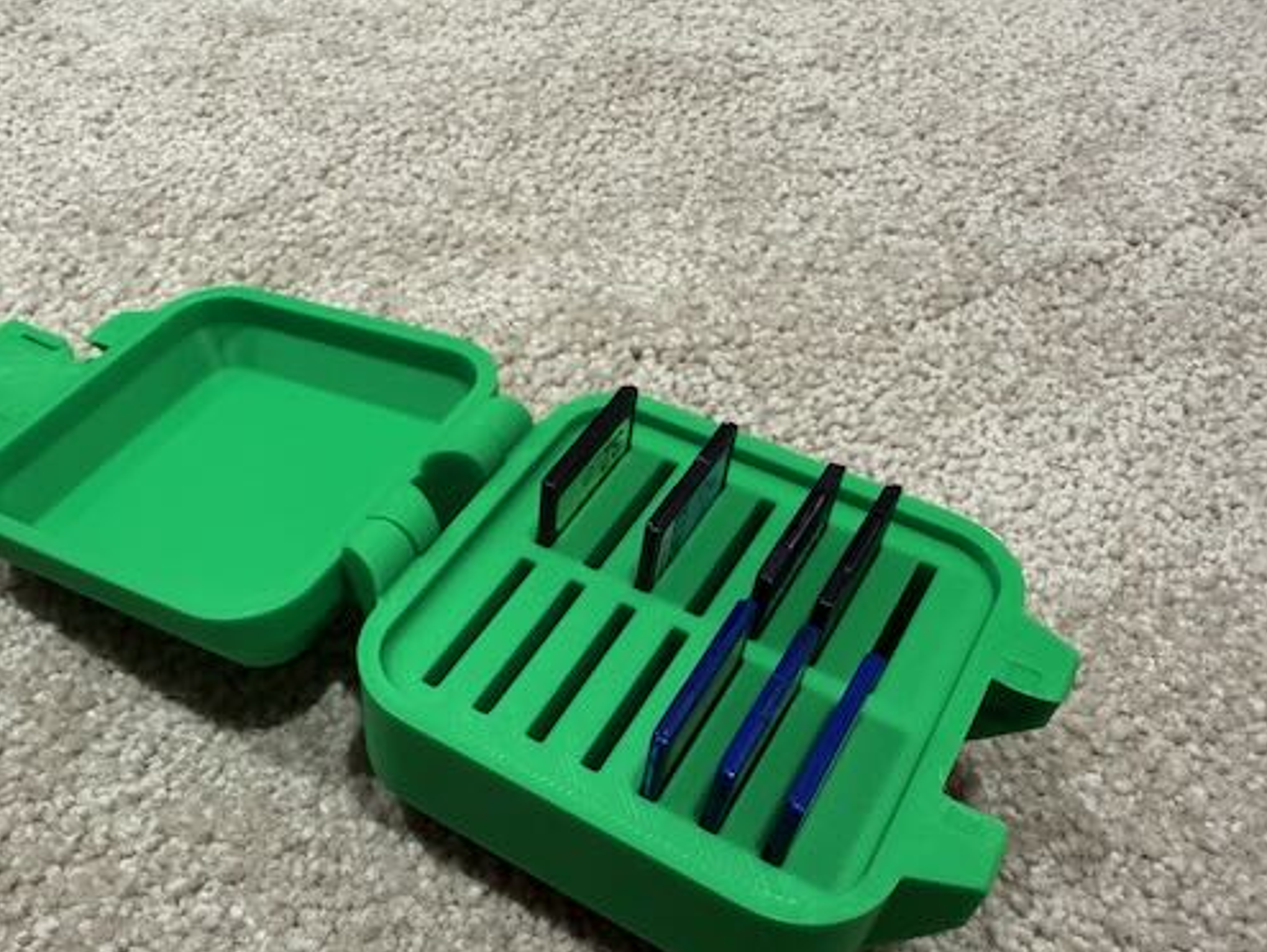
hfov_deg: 57.7
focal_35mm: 31
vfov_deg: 45.0
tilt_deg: -50.2
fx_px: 1135
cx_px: 489
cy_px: 609
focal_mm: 2.22
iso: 400
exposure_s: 1/50
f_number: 2.2
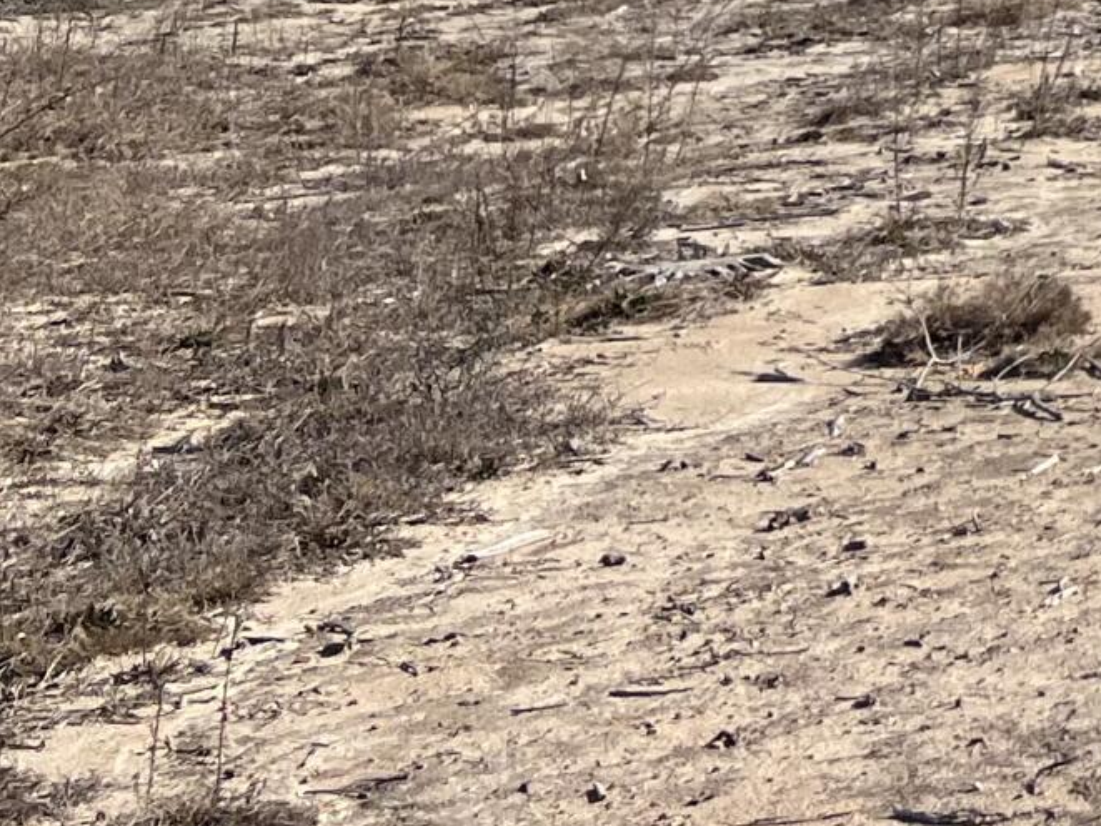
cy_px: -631
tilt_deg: +0.4
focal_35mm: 118
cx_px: 2177
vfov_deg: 11.7
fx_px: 3754
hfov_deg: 14.1
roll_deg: -1.1
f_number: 1.5
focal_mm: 5.7
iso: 50
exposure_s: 1/5882
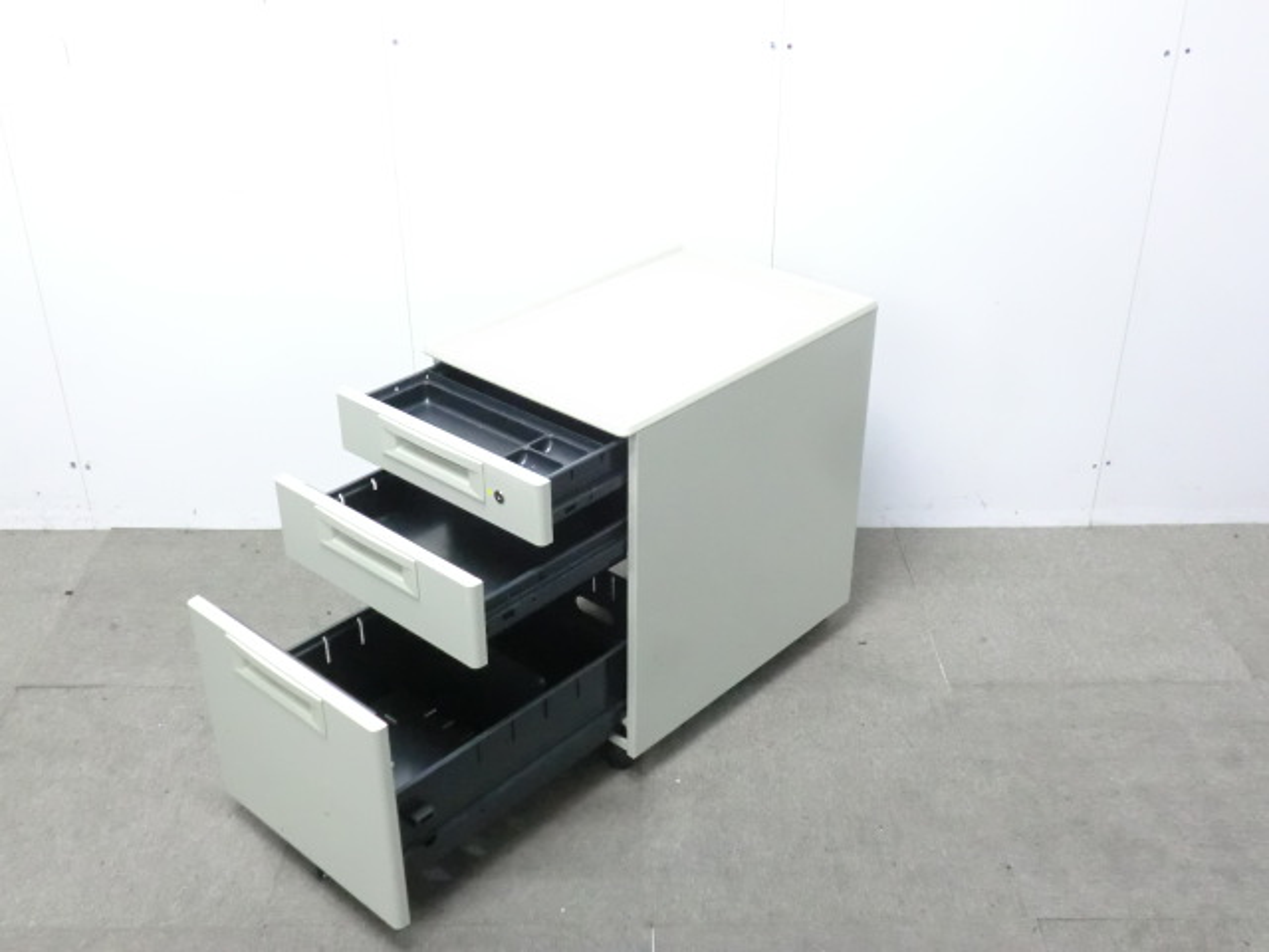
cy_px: 476
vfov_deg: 37.7
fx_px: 1393
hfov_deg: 49.0
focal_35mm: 38
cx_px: 634
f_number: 3.9
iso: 800
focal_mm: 6.9
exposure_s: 1/20
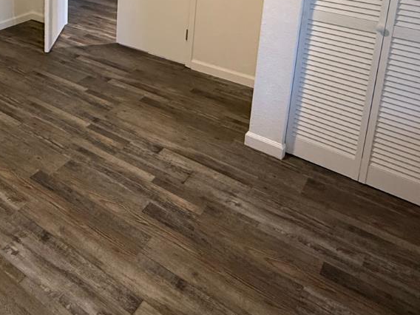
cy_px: -33
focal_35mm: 37
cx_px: 87
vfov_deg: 33.6
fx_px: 449
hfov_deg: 47.5
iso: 320
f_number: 2.2
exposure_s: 1/77
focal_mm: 2.22
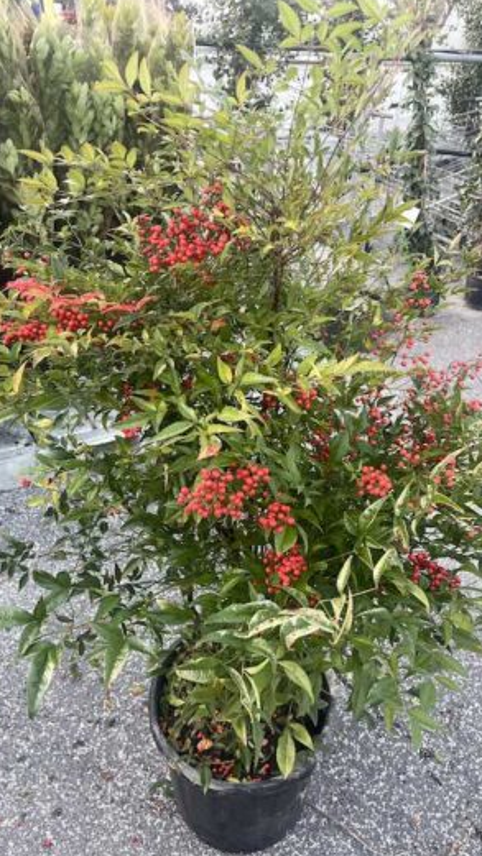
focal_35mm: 29
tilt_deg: -28.9
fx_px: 659
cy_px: 431
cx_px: 263
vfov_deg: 66.1
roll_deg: -2.4
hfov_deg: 40.1
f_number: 1.6
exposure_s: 1/121
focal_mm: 4.2
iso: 64
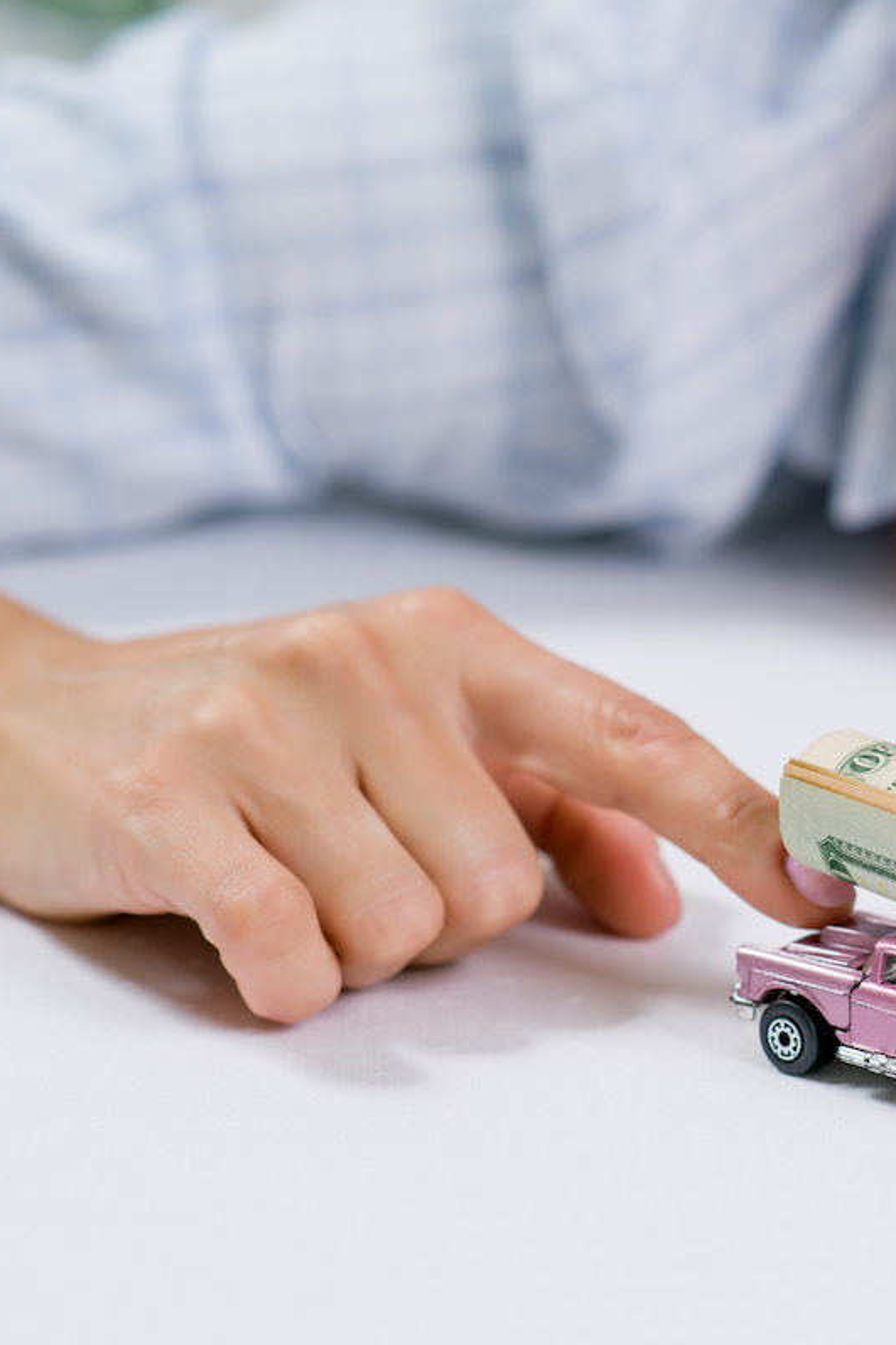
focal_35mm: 128
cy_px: 672
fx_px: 4780
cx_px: 996
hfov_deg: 10.6
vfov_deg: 16.0
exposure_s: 1/160
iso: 100
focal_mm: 85
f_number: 4
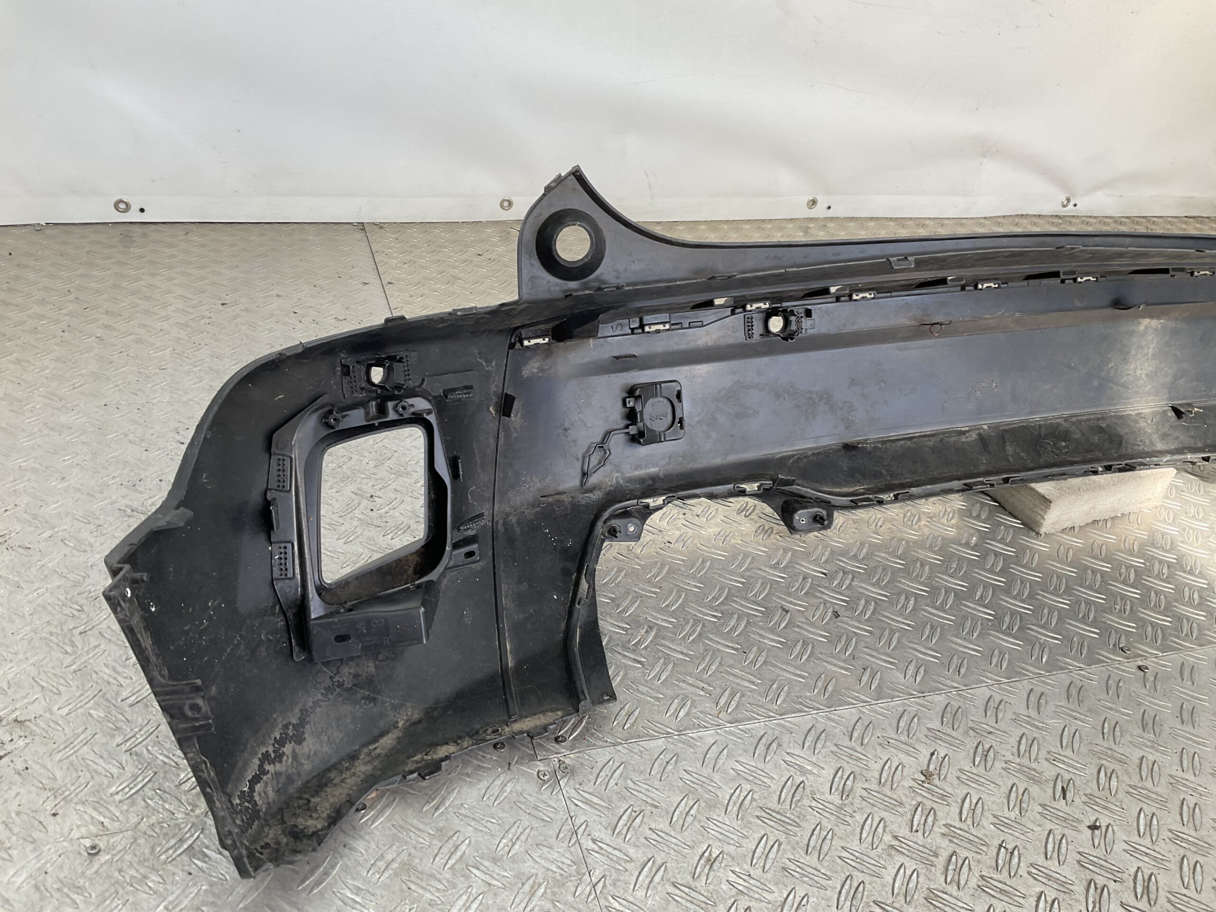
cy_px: 456
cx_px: 608
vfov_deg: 48.2
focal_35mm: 29
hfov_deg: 61.7
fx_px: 1019
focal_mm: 3
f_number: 1.8
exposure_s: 1/120
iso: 16
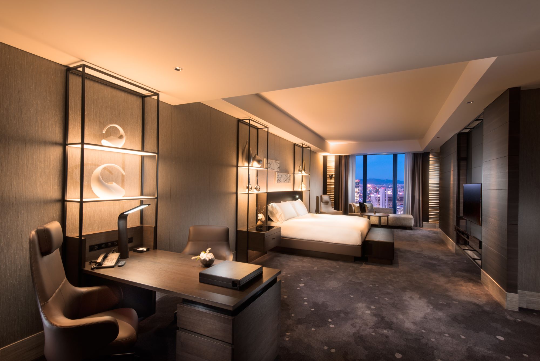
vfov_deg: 67.4
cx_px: 270
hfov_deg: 90.0
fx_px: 270
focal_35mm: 18
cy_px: 180
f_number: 16
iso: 200
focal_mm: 18
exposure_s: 1.6
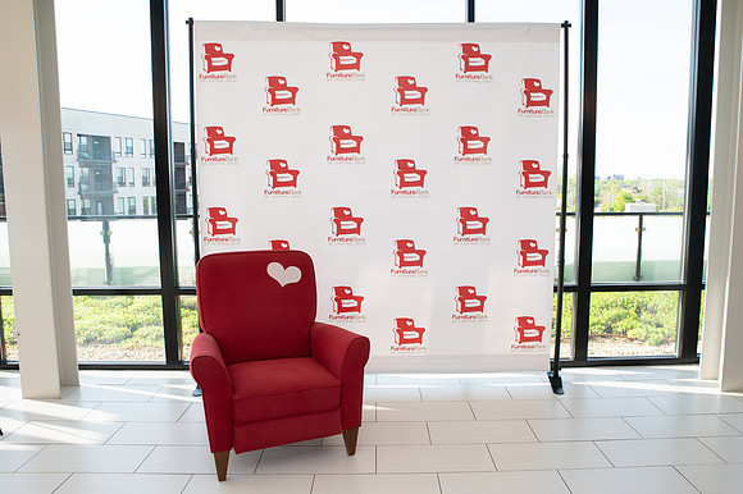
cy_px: 251
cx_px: 389
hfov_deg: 68.5
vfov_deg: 48.8
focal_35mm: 26
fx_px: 545
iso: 320
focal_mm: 24
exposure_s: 1/200
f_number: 6.3
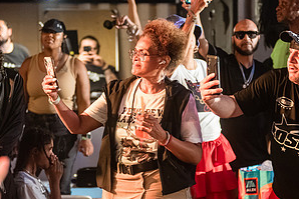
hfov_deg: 12.3
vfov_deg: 8.2
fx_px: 1388
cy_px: 104
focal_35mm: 167
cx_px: 191
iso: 6400
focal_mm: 80
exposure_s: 1/160
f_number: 2.8
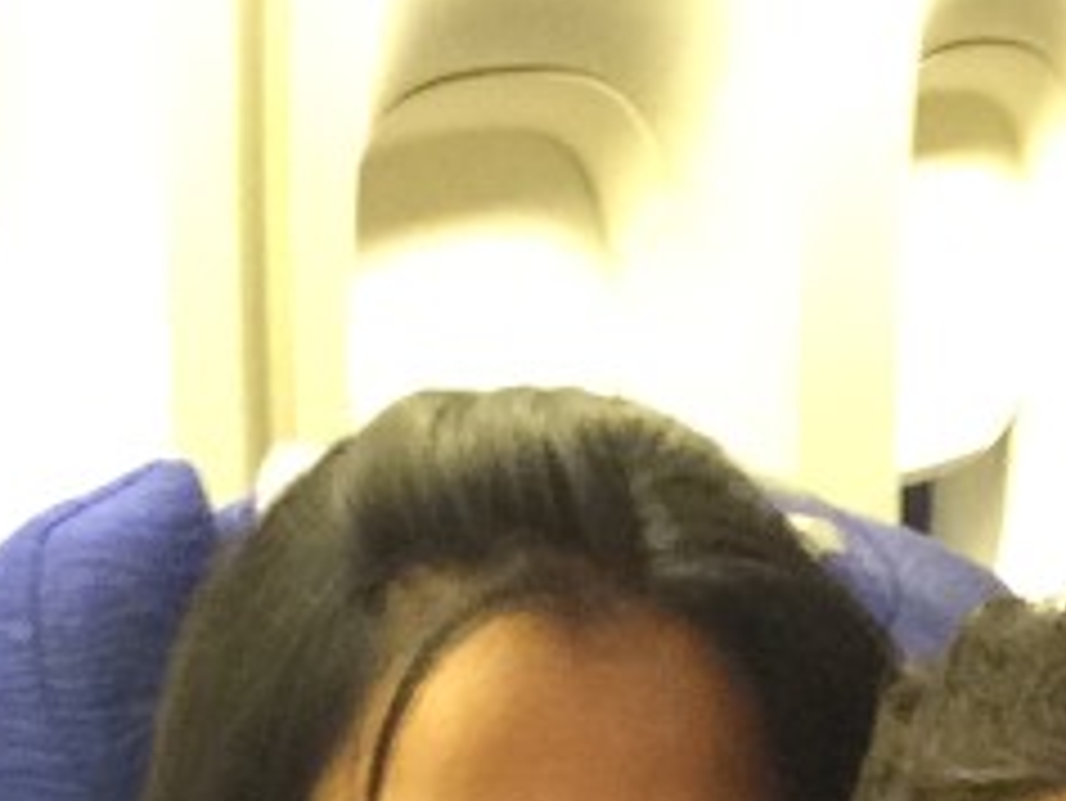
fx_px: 2742
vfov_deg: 15.9
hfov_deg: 22.0
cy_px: 972
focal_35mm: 89
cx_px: 657
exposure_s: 1/15
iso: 500
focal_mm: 2.15
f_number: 2.4
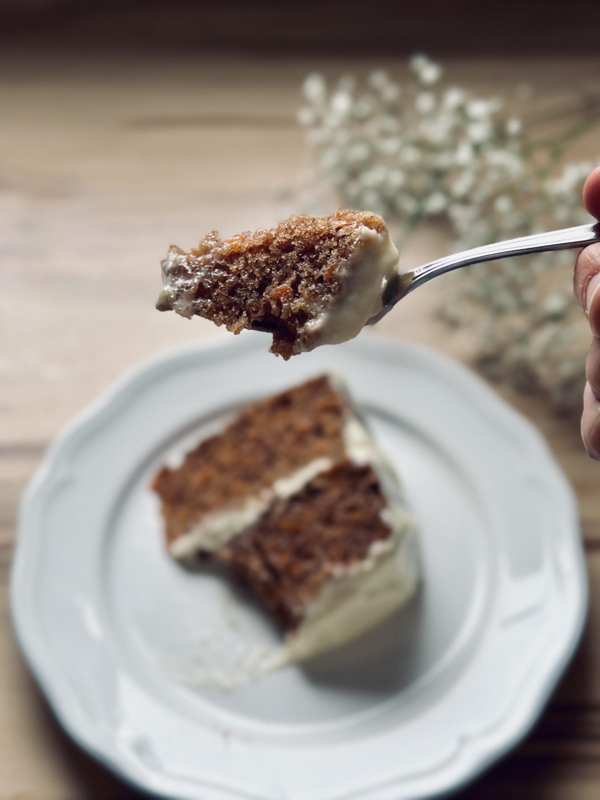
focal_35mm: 48
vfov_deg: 39.7
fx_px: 1109
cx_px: 300
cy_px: 400
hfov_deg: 30.3
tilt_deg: -52.9
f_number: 1.78
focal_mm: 6.86
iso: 64
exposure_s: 1/169
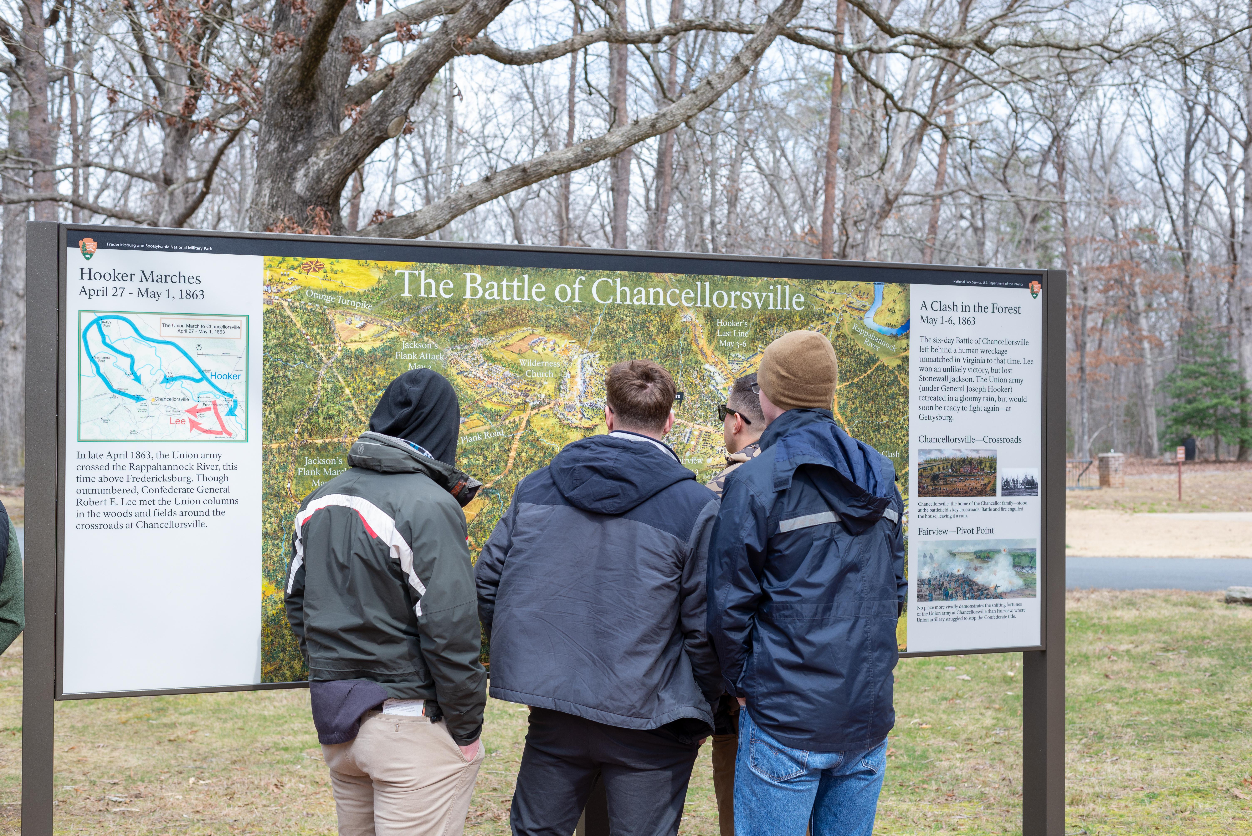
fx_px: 1739
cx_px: 626
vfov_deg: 27.0
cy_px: 418
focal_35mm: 50
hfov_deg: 39.6
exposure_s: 1/250
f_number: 5.6
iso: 250
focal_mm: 50
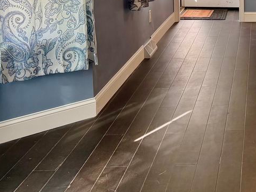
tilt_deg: -7.1
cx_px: 313
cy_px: -6
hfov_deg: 23.6
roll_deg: -0.5
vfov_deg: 19.0
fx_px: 555
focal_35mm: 75
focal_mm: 6.76
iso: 200
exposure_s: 1/120
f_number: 1.78
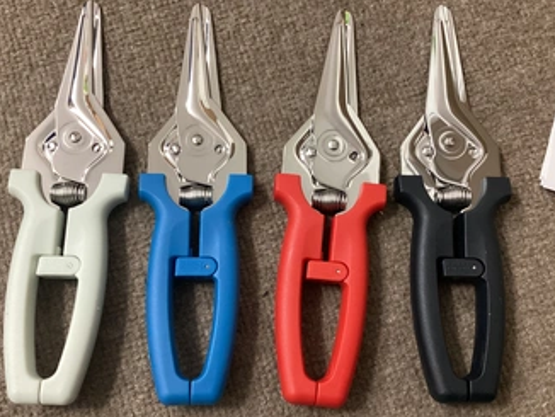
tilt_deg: -79.4
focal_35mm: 38
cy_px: 214
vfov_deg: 37.8
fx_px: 610
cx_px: 267
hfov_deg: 48.9
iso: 400
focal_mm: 3.3
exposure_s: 1/40
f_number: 2.4
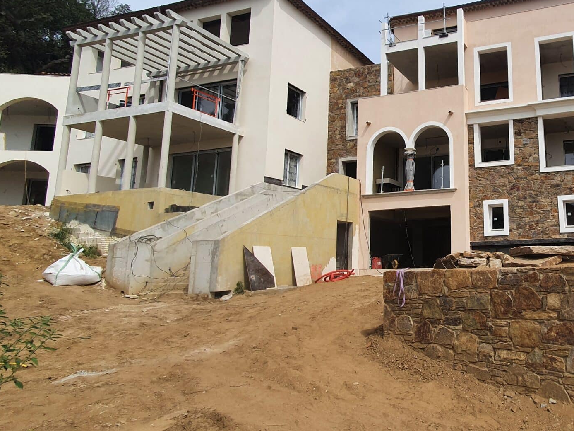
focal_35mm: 24
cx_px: 488
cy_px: 201
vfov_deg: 56.8
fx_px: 398
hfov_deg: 63.0
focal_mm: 1.8
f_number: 2.2
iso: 50
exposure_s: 1/1152
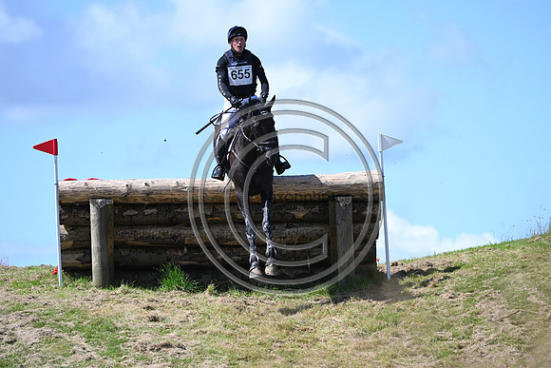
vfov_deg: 6.9
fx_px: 3062
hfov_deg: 10.3
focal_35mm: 200
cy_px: 184
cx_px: 276
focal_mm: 200
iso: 220
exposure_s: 1/1250
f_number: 4.5
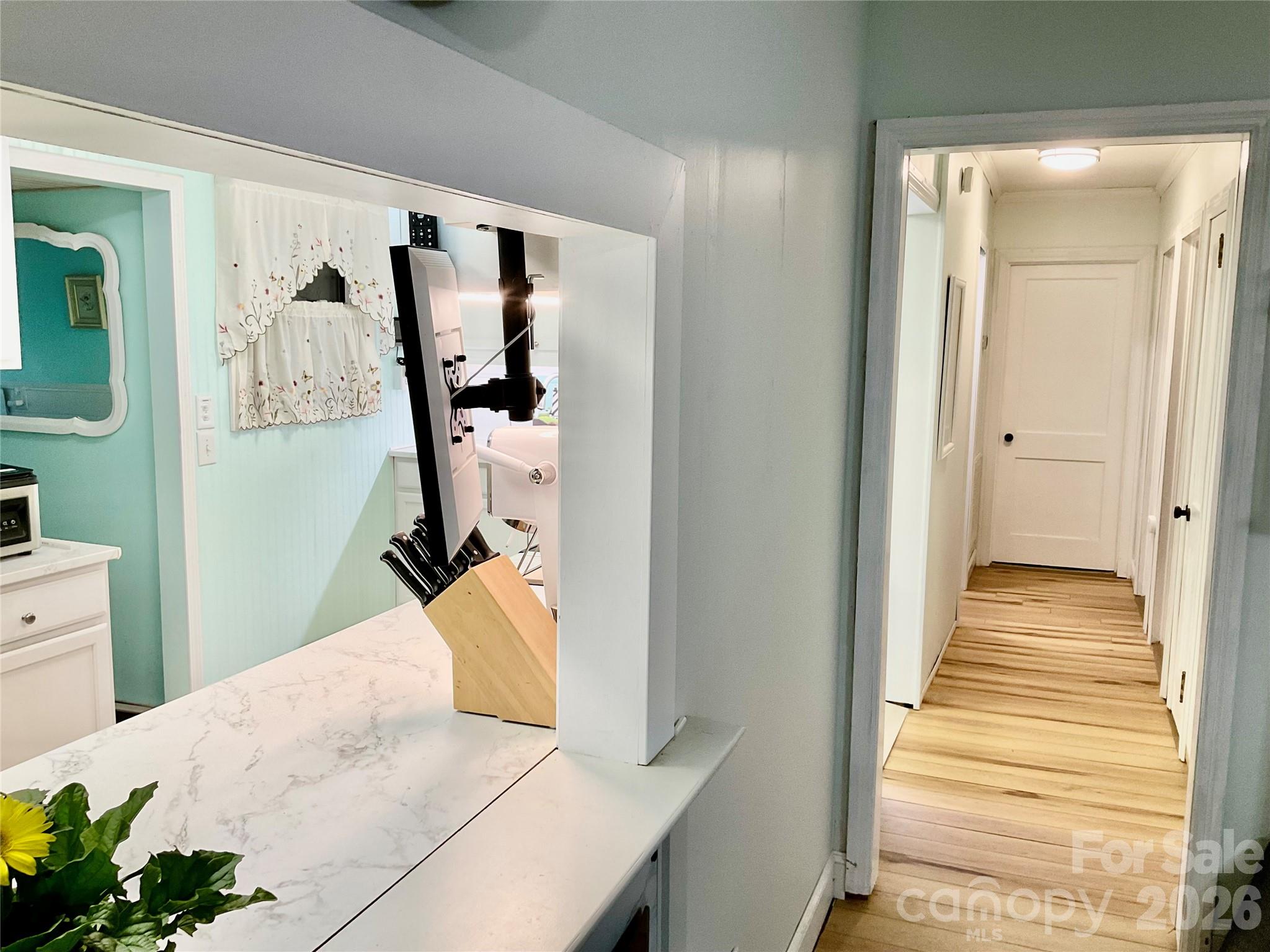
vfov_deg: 48.2
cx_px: 635
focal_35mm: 29
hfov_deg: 61.7
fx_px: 1064
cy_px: 476
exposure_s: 1/60
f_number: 1.8
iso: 50
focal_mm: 3
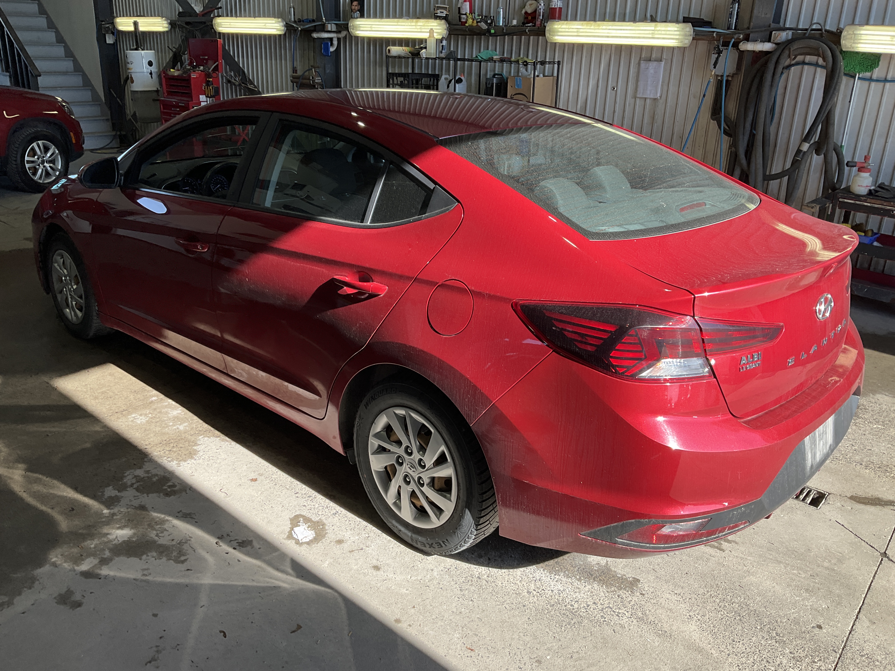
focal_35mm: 29
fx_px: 750
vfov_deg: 48.2
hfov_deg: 61.7
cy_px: 336
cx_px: 448
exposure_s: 1/242
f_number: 1.8
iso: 20
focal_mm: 3
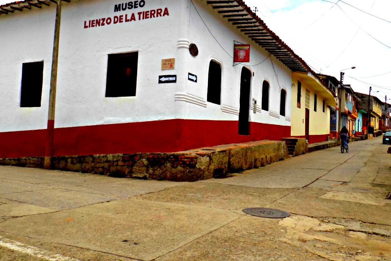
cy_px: 117
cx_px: 196
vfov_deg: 36.8
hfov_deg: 53.1
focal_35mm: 36
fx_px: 391
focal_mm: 6.1
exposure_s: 1/1000
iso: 80
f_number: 3.4
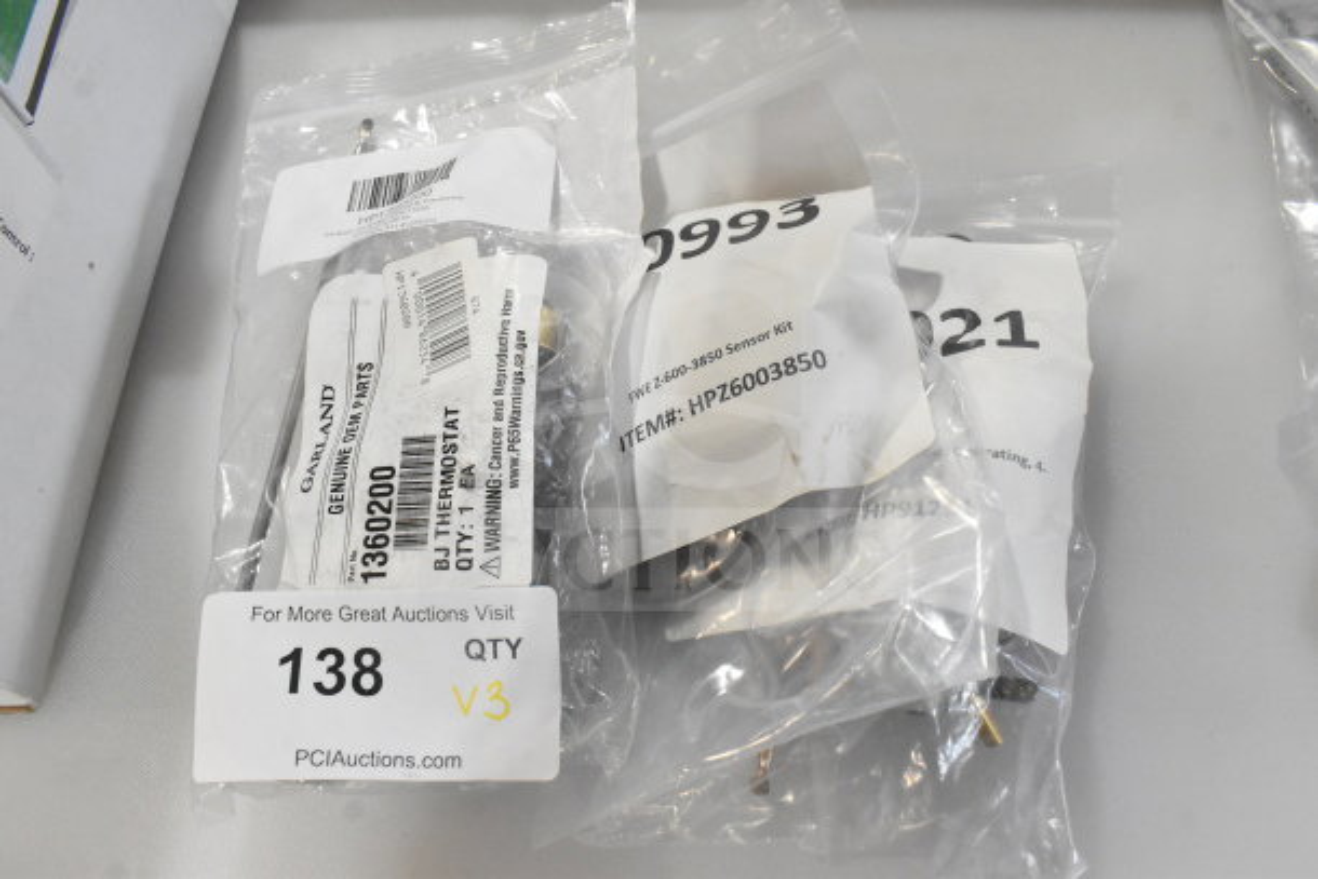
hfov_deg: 61.9
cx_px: 659
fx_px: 1099
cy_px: 440
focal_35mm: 30
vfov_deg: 43.6
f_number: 10
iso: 6400
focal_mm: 20
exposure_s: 1/320
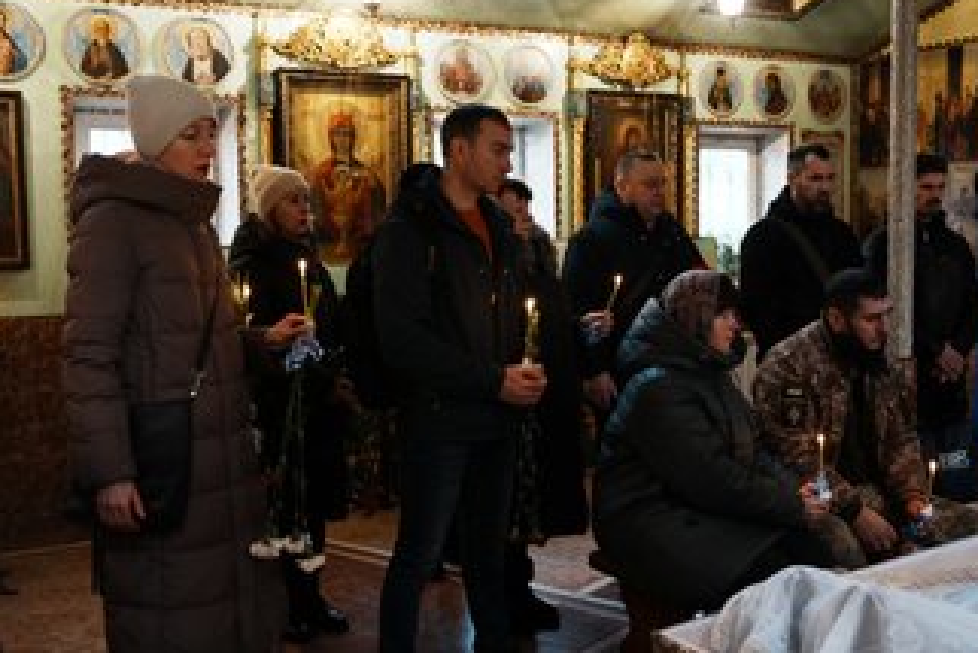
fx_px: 1114
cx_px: 504
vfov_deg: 32.7
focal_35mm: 41
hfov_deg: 47.4
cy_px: 336
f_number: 2.8
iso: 1000
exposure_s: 1/50
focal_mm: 33
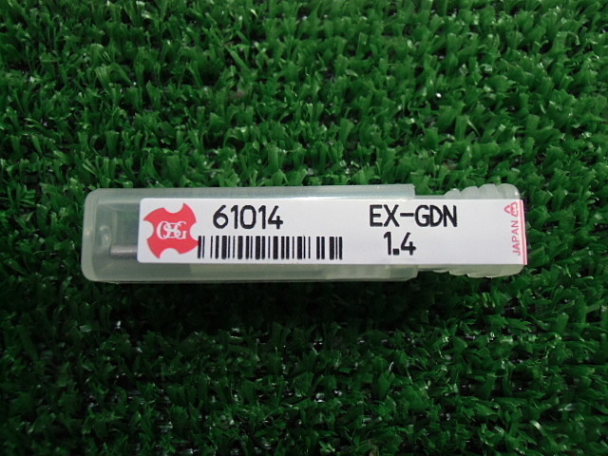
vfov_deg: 46.8
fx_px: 527
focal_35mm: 30
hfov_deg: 60.0
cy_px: 228
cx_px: 304
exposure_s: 1/60
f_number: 3.5
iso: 400
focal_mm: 5.36
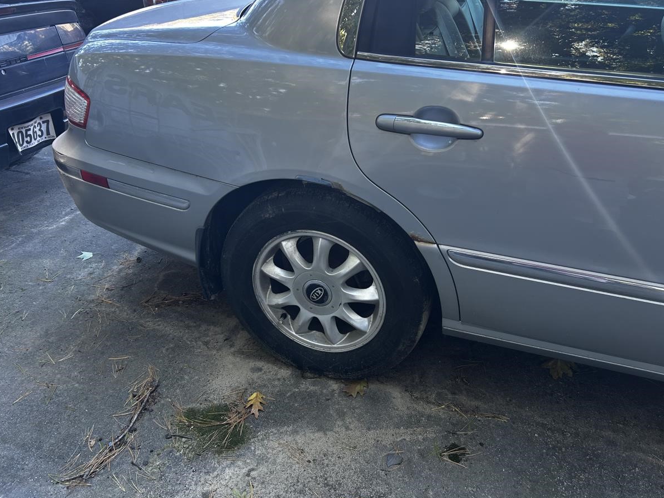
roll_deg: -0.1
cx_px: 343
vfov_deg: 49.7
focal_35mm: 28
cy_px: 232
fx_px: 537
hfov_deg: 63.4
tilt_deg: -25.7
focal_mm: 5.7
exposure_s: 1/121
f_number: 1.5
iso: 125
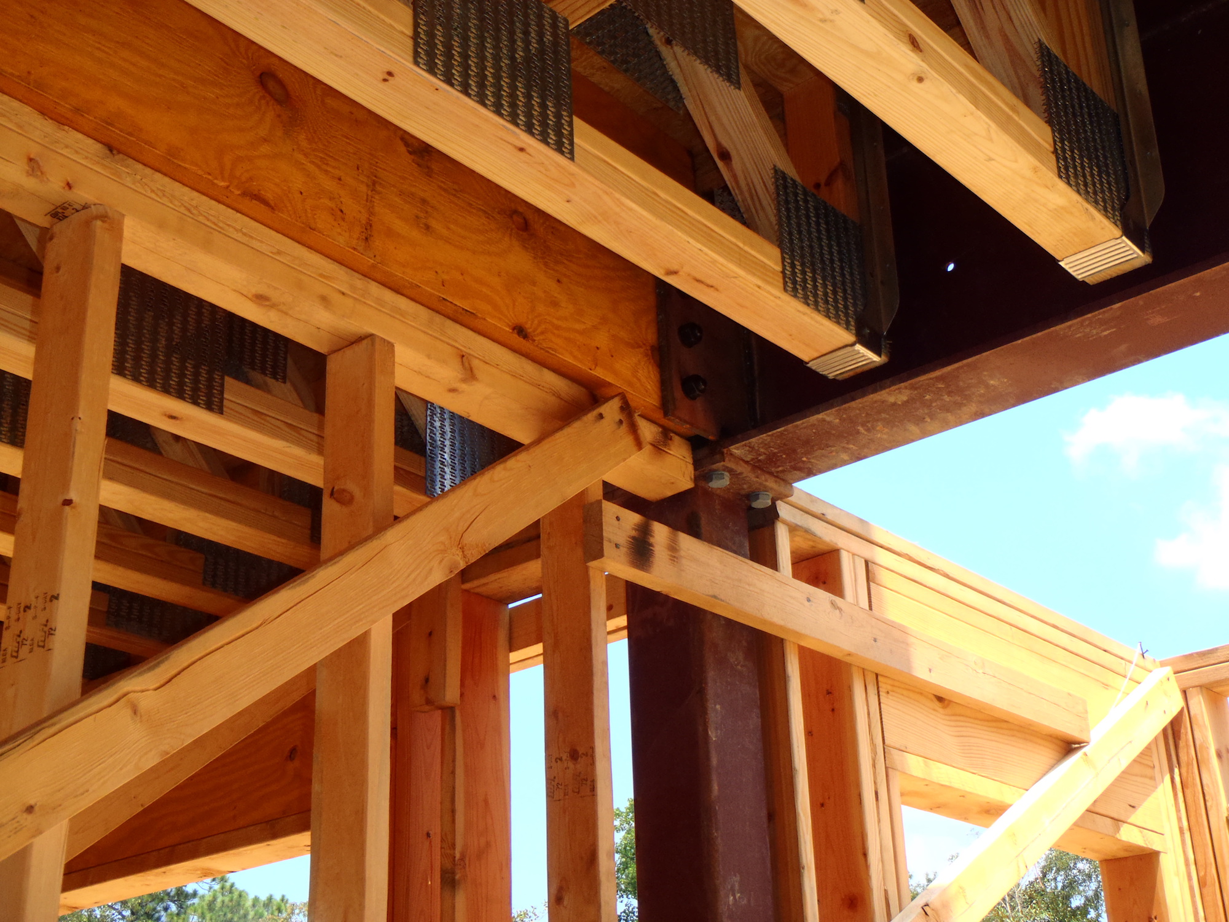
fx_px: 1633
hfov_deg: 41.2
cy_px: 461
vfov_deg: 31.5
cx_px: 614
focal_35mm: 46
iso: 100
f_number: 4.9
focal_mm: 8.25
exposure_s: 1/200
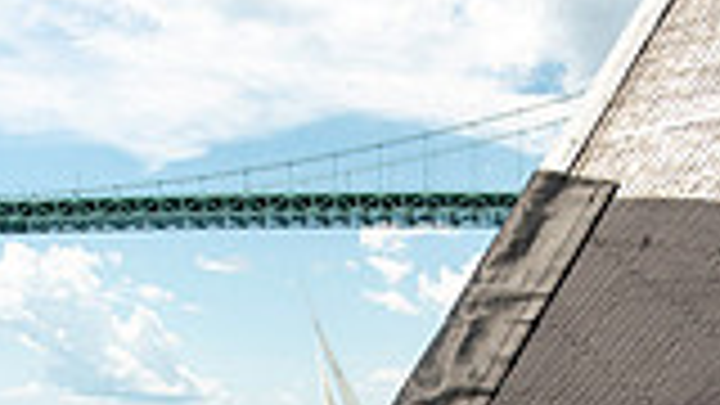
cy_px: 466
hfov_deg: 36.0
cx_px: 392
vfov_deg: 19.7
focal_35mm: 58
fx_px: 1107
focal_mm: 15
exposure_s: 1/1600
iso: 250
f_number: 5.6
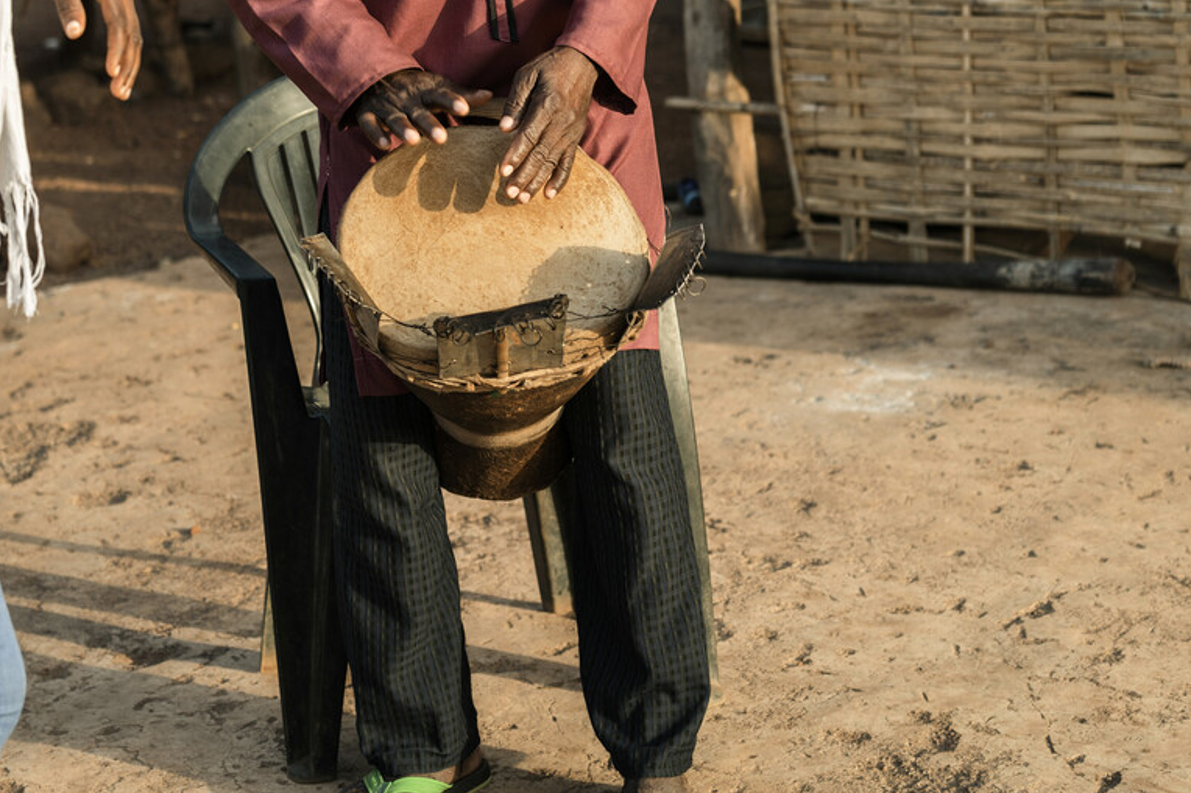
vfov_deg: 15.0
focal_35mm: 90
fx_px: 2977
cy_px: 79
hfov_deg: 22.6
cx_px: 494
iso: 50
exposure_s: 1/1000
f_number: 2.5
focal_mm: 43
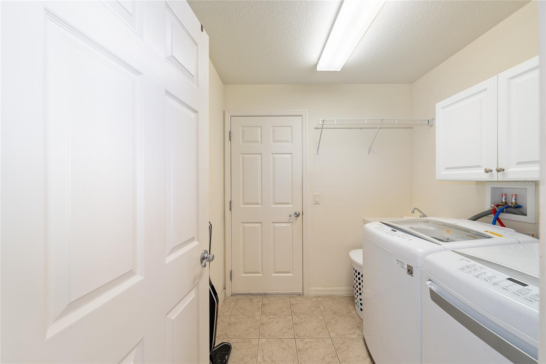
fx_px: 212
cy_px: 182
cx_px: 273
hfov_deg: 104.3
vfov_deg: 81.2
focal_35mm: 14
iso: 400
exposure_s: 1/20
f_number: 8
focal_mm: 14
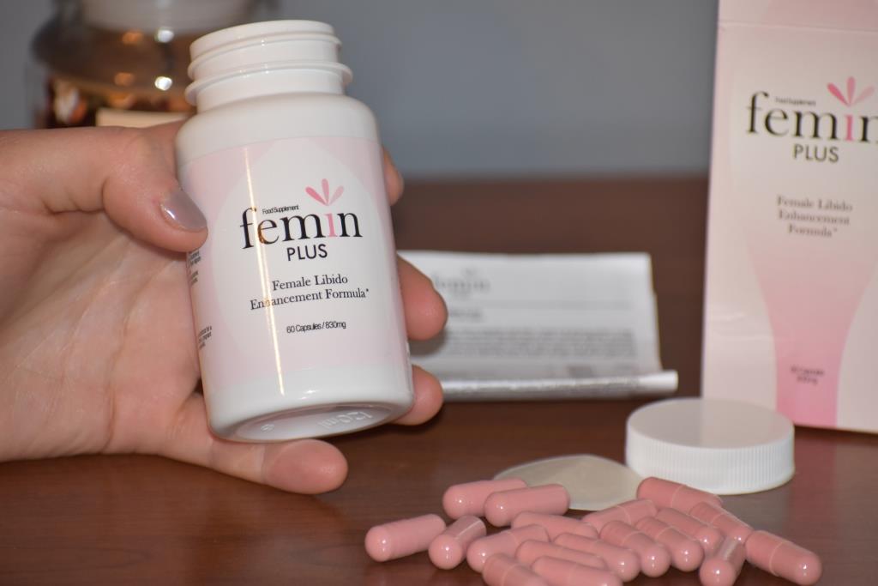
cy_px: 293
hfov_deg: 7.0
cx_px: 439
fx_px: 7134
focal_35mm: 292
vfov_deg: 4.7
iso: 800
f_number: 5.3
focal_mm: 195
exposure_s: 1/30
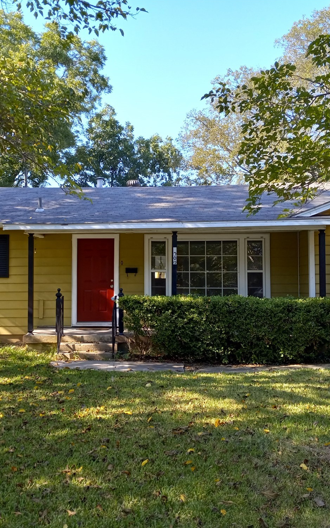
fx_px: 561
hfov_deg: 32.5
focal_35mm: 39
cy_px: 267
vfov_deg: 50.4
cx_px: 107
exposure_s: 1/188
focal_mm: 3.94
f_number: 1.8
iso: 40
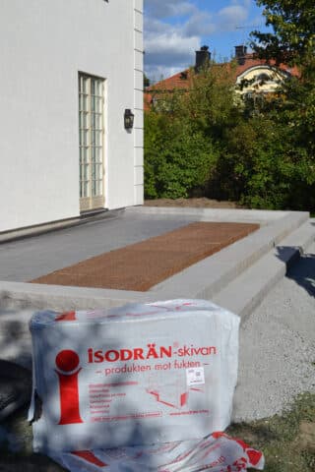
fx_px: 630
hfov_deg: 28.1
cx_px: 158
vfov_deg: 41.1
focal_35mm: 48
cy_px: 236
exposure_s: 1/250
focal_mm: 32
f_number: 8
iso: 100
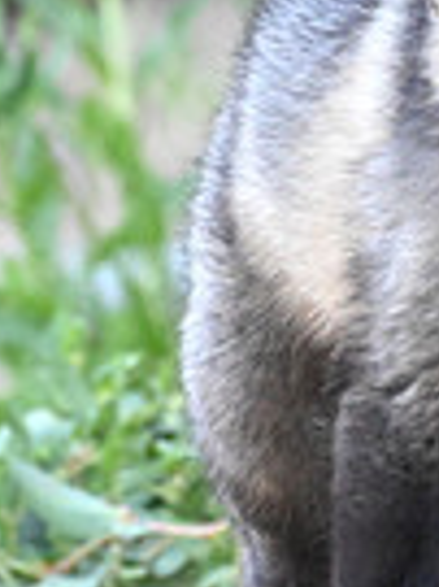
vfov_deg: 0.4
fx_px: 84257
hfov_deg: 0.3
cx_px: 183
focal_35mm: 4975
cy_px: 198
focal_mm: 1200
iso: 6400
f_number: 13
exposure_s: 1/160
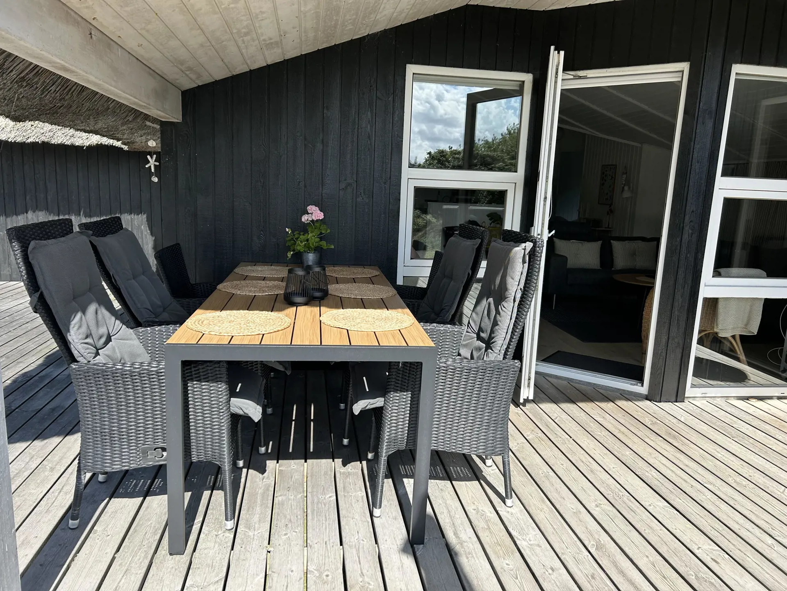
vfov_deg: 53.1
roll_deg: -0.8
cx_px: 394
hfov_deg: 67.3
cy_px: 296
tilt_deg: -9.9
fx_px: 591
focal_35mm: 26
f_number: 1.5
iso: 50
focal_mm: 5.7
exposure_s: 1/1645
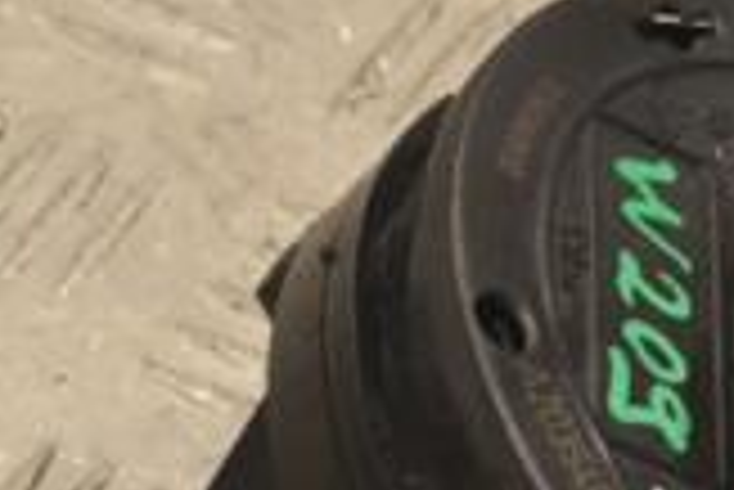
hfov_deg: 6.8
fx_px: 6180
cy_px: 530
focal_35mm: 303
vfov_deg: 4.5
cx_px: 662
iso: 3200
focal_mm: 55
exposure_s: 1/320
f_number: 9
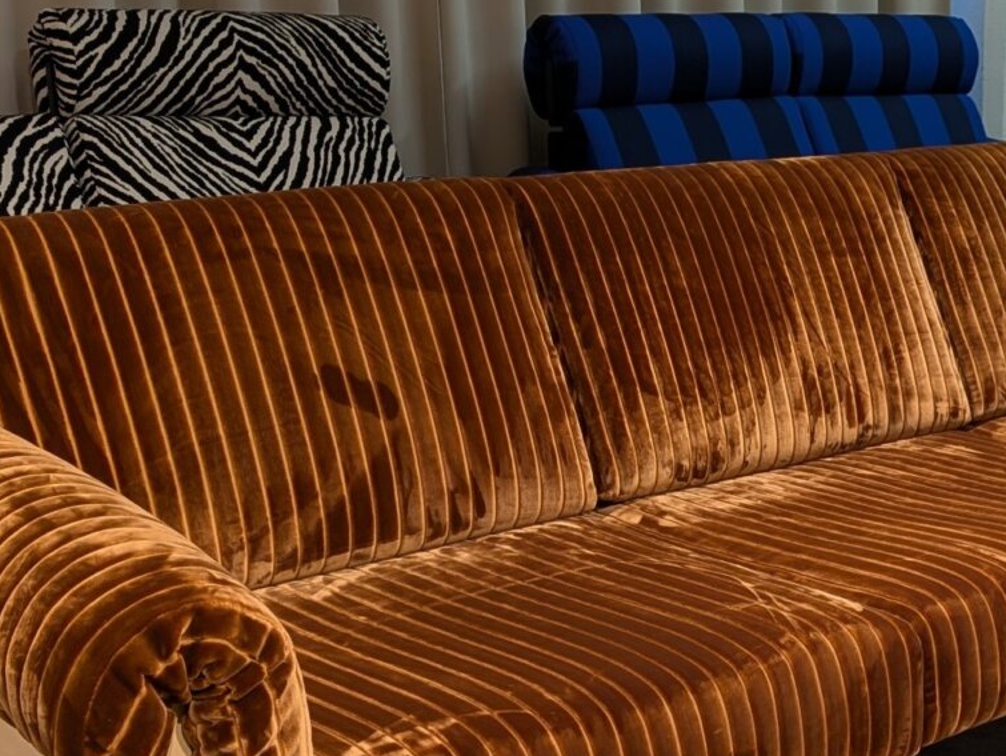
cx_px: 870
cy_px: 419
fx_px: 1774
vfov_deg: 24.0
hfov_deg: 30.5
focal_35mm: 61
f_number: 1.7
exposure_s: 1/33.3
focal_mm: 4.53
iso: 31
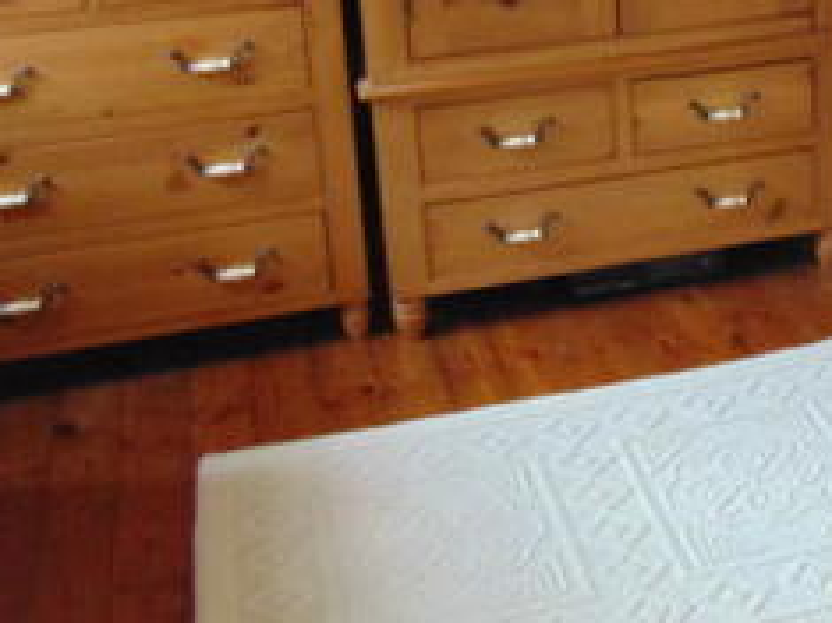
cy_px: 9
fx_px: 1489
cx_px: 720
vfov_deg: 22.8
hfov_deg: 30.1
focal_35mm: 62
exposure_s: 1/25
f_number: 3
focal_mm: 4.5
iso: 400
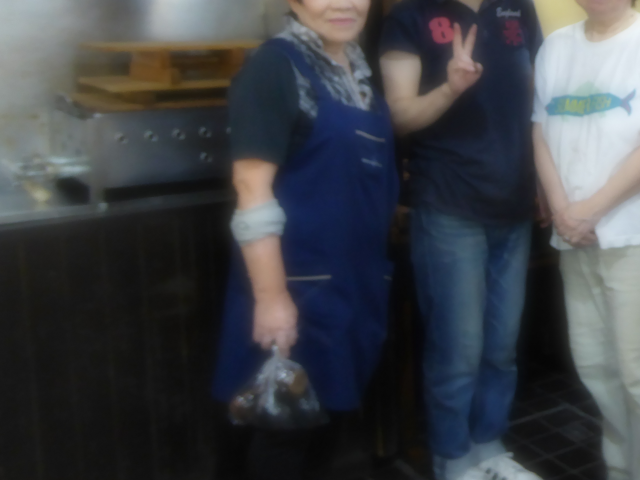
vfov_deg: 27.8
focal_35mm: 52
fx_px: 961
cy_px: 148
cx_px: 638
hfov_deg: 33.7
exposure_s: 1/4
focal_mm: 4.7
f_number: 3.4
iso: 400
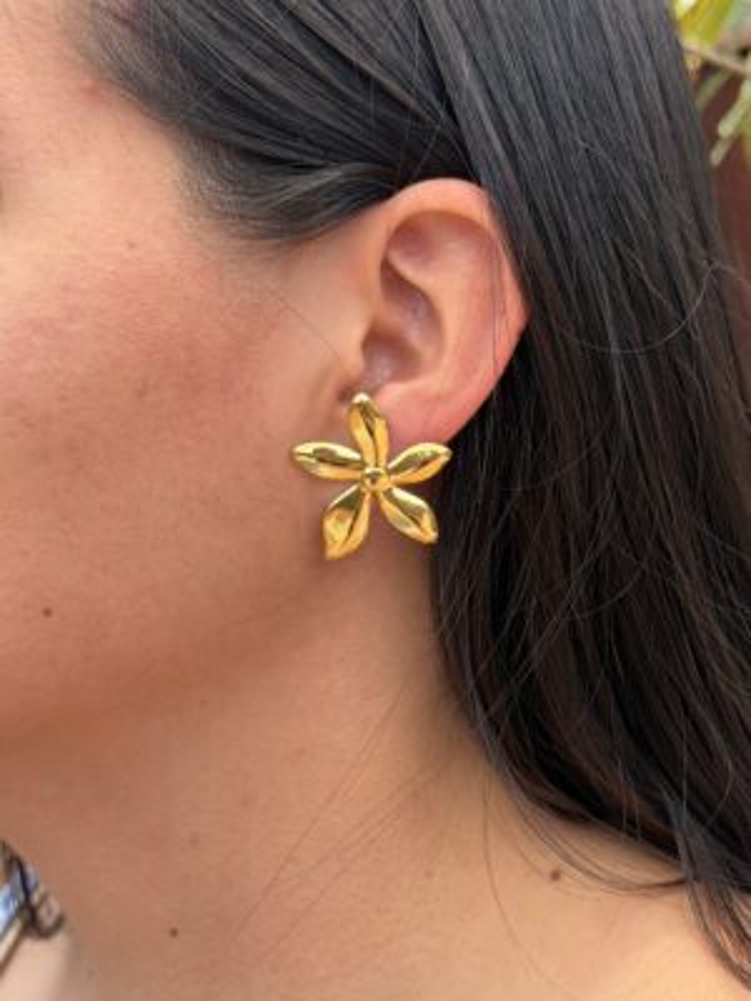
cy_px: 500
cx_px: 376
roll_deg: -0.7
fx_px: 1388
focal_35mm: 48
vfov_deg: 39.7
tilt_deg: -3.0
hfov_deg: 30.3
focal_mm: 6.76
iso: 64
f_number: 1.78
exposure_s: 1/1041
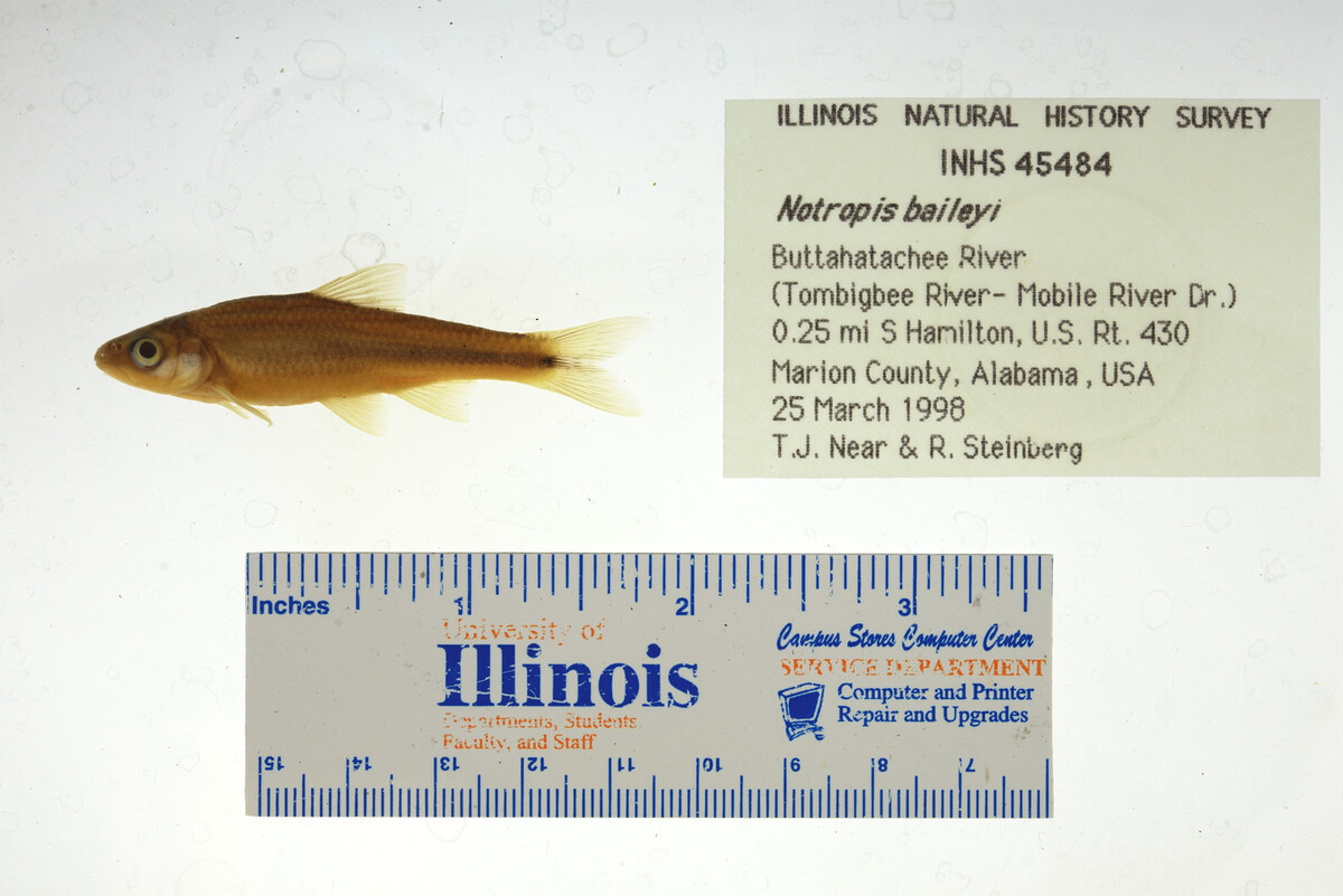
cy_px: 448
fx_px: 2239
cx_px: 672
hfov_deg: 33.4
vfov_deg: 22.6
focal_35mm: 60
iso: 100
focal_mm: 60
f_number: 10
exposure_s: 1/200
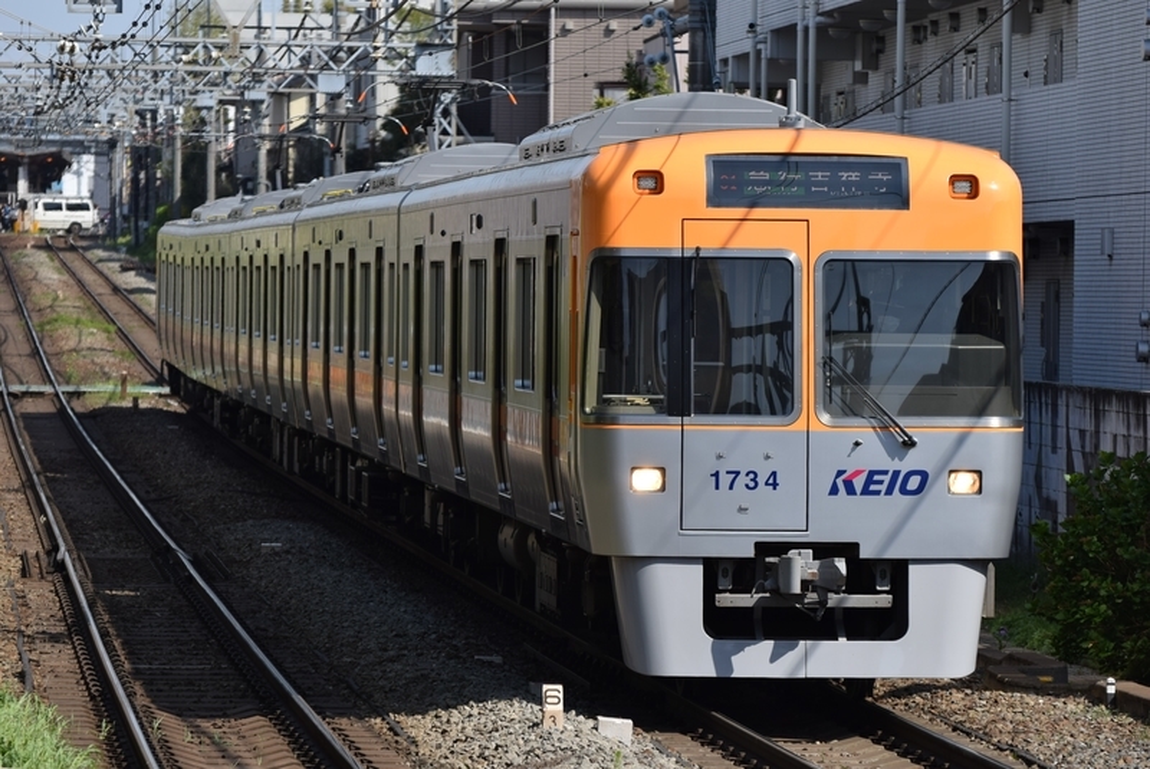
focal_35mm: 232
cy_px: 384
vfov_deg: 5.9
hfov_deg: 8.8
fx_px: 7434
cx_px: 575
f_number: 4.8
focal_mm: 155
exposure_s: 1/800
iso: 100
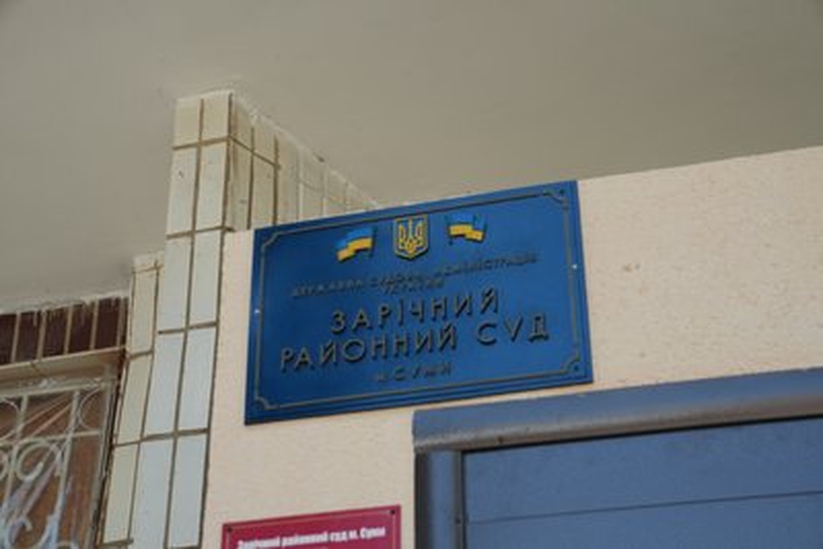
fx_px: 1601
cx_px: 412
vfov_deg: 19.5
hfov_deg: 28.8
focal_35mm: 70
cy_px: 274
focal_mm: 70
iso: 640
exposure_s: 1/100
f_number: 6.3
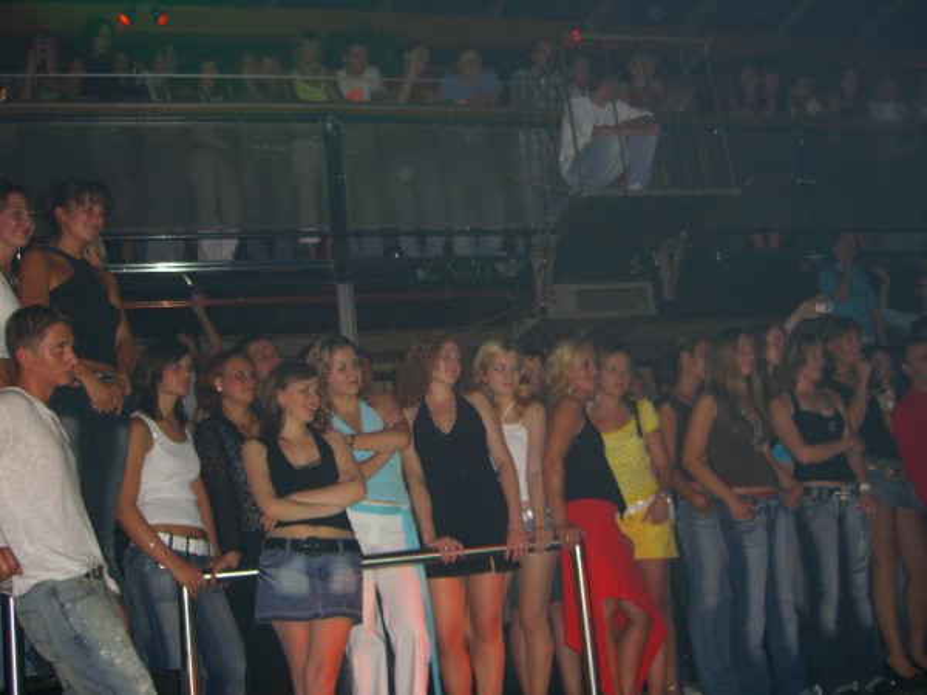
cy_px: 348
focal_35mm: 38
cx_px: 464
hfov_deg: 49.0
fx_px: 1018
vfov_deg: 37.7
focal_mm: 7.9
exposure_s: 1/60
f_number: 2.8
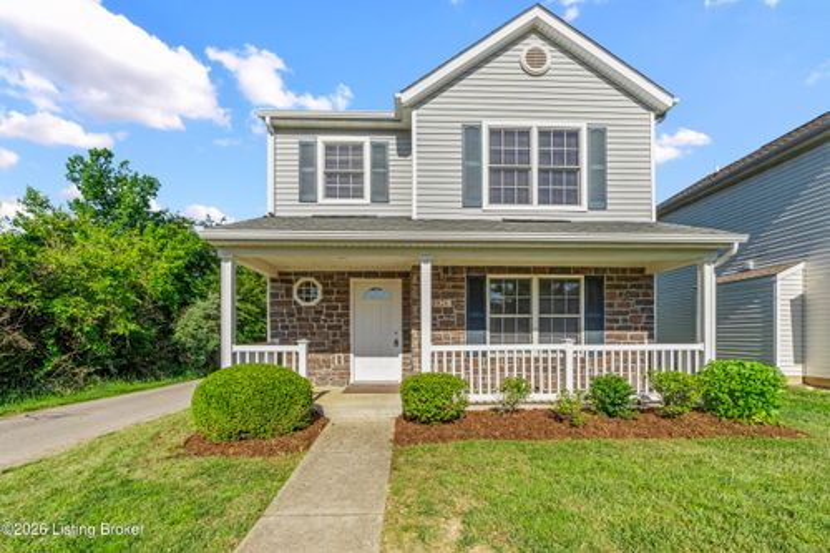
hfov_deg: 97.7
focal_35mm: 16
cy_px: 276
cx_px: 415
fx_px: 363
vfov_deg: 74.6
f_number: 11
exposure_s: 1/200
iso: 400
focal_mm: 10.5
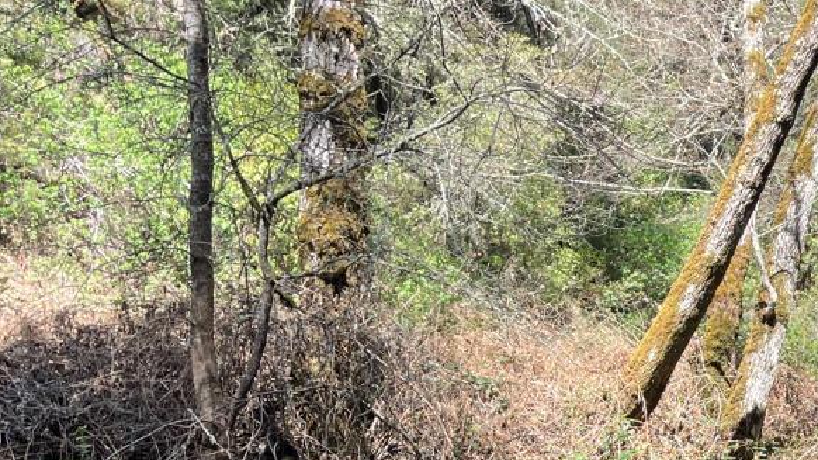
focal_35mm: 73
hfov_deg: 25.9
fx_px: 1583
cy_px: 587
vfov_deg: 15.7
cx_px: 978
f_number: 1.6
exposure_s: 1/618
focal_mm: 5.1
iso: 32
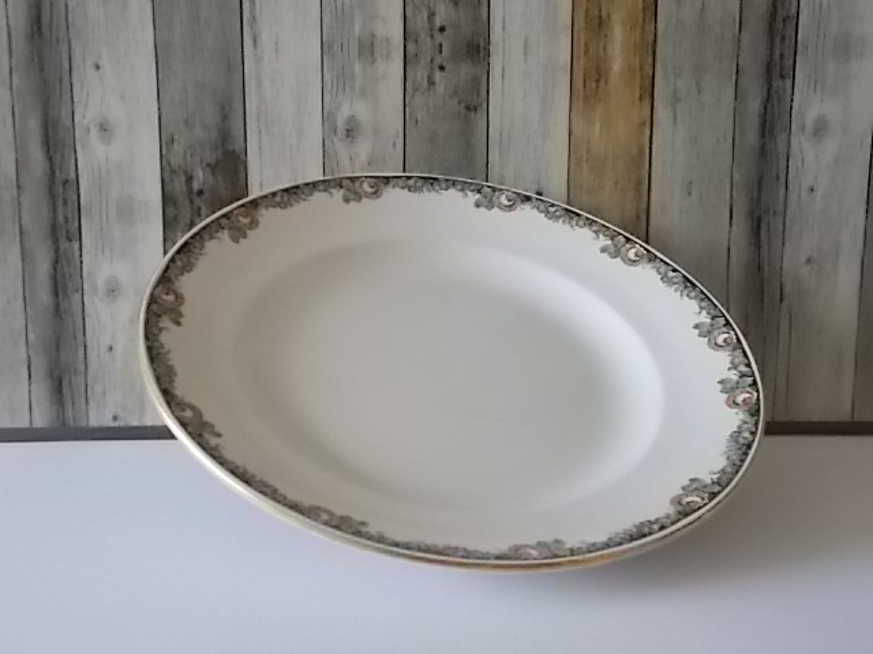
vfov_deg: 32.9
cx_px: 436
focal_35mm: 44
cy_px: 327
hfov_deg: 42.9
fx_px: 1110
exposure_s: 1/100
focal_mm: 7.9
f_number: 4.2
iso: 800
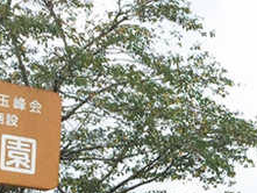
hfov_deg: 14.4
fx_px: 973
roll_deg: -0.6
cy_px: 269
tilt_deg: +4.7
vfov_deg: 11.0
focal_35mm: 131
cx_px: 333
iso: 32
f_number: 2.2
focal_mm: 4.15
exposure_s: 1/4405
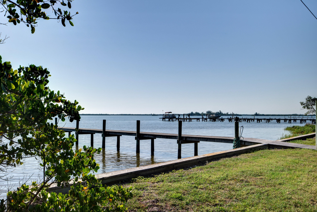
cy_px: 106
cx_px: 158
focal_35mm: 36
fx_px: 317
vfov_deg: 36.9
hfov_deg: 53.1
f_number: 8
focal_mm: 24
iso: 200
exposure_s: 1/640
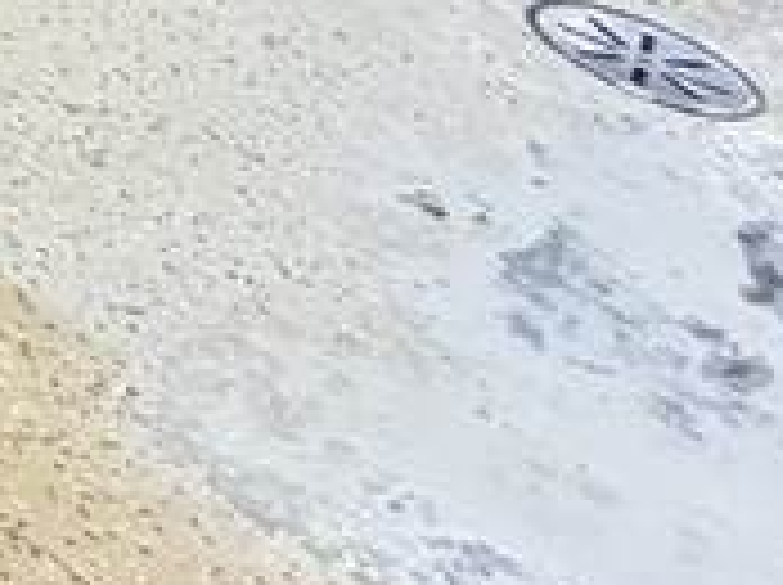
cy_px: -1228
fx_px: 2327
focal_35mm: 103
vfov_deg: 10.1
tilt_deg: -14.0
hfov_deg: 9.7
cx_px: -1926
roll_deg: +0.4
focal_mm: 2.22
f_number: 2.2
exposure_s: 1/120
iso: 200
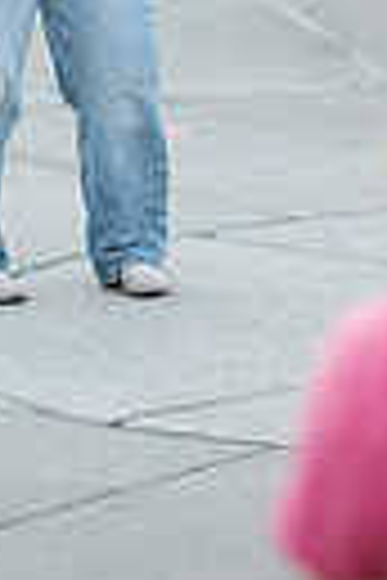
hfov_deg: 3.7
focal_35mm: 367
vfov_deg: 5.6
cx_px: 27
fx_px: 5917
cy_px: -324
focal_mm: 105
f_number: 1.4
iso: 400
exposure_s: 1/1000
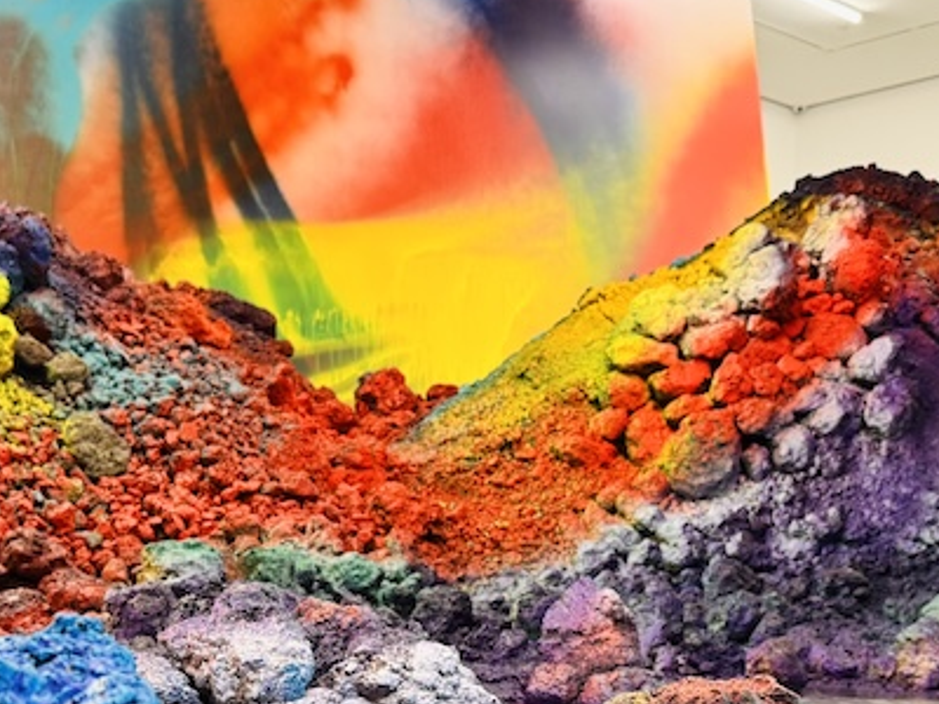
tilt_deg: -2.7
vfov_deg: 26.3
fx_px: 1465
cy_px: 607
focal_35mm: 54
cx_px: 451
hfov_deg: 35.5
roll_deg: -1.0
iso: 125
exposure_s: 1/99
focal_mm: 6.76
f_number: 1.78
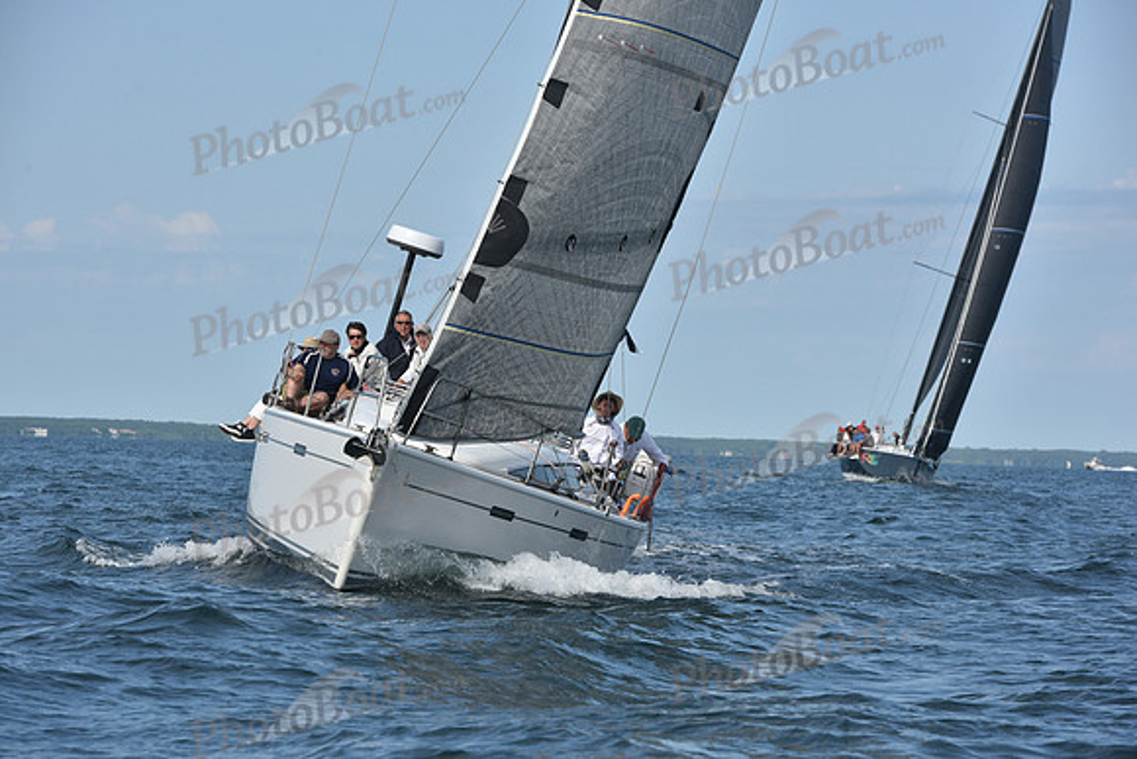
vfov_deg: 8.1
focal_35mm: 170
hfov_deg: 12.1
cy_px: 380
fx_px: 5370
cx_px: 568
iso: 320
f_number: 10
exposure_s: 1/1000
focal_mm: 170
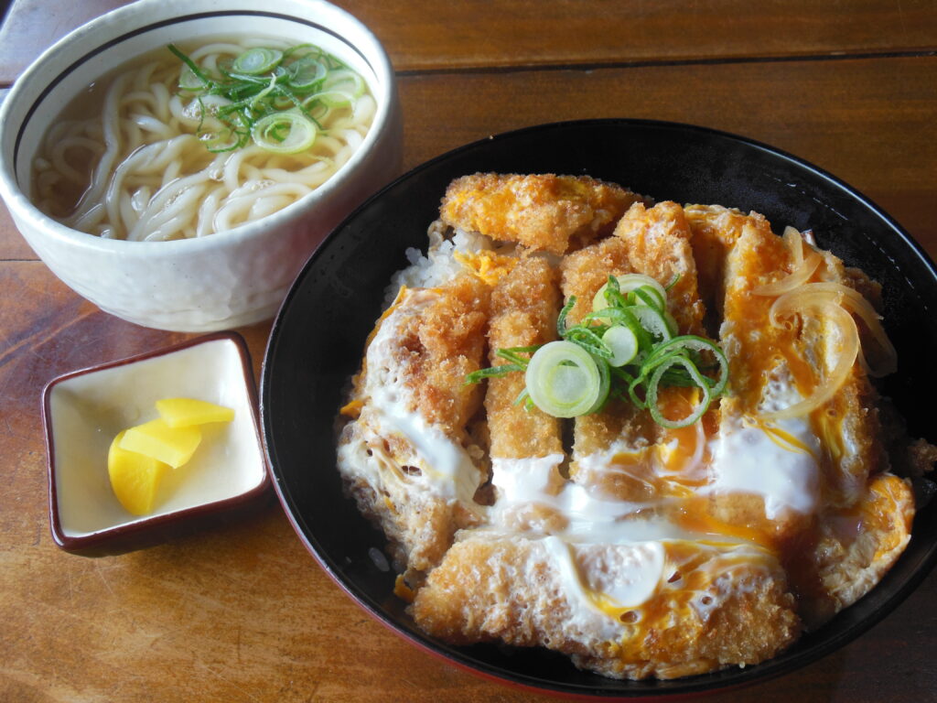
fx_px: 1164
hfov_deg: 43.9
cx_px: 468
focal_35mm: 43
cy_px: 352
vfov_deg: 33.6
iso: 125
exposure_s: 1/50
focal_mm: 7.7
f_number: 3.8
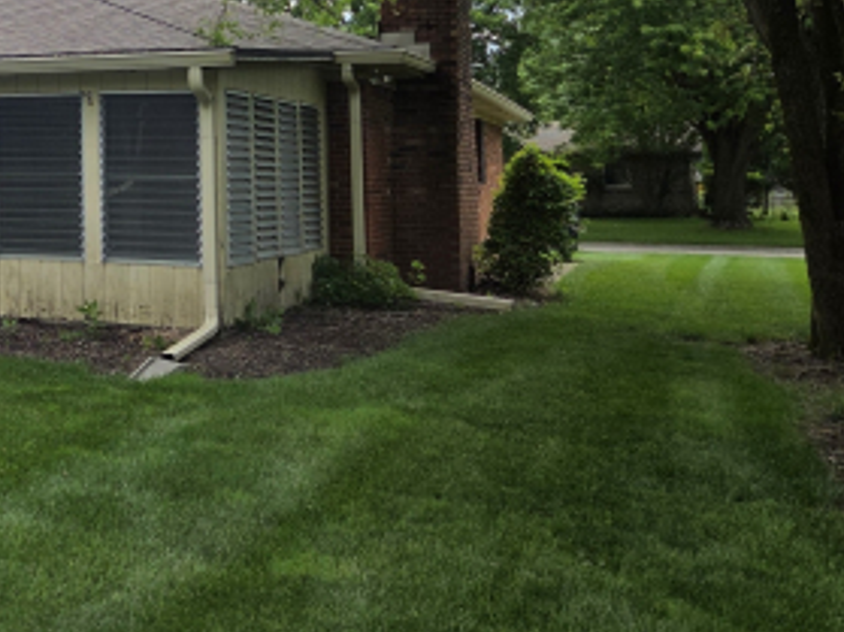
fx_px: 1340
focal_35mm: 55
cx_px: -41
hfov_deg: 31.7
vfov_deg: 25.6
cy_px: 54
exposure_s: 1/5399
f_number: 1.8
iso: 80
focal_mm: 5.4
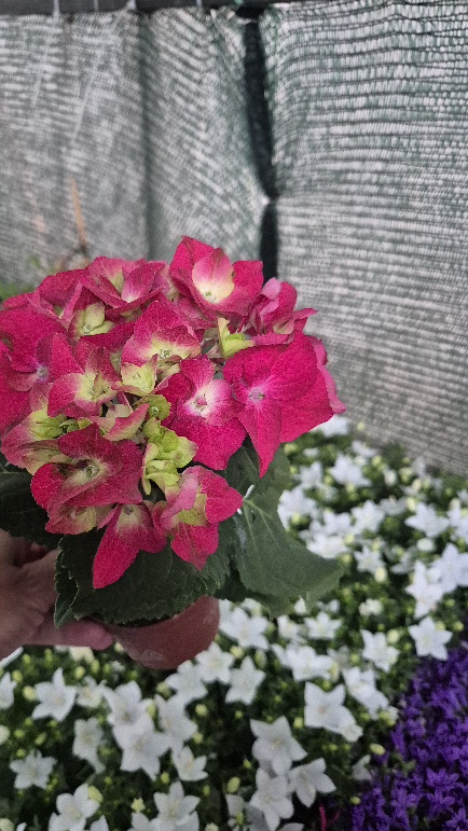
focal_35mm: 26
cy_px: 423
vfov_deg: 71.9
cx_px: 148
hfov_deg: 43.6
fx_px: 573
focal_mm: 5.4
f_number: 1.8
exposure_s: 1/50
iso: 1250
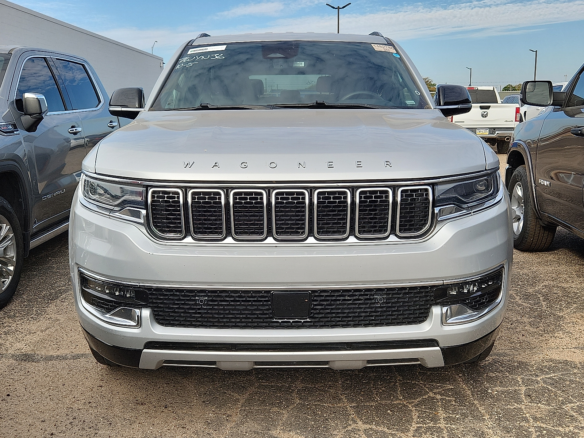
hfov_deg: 73.9
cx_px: 292
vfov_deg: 58.9
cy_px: 219
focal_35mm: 23
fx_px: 388
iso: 50
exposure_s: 1/833
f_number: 1.8
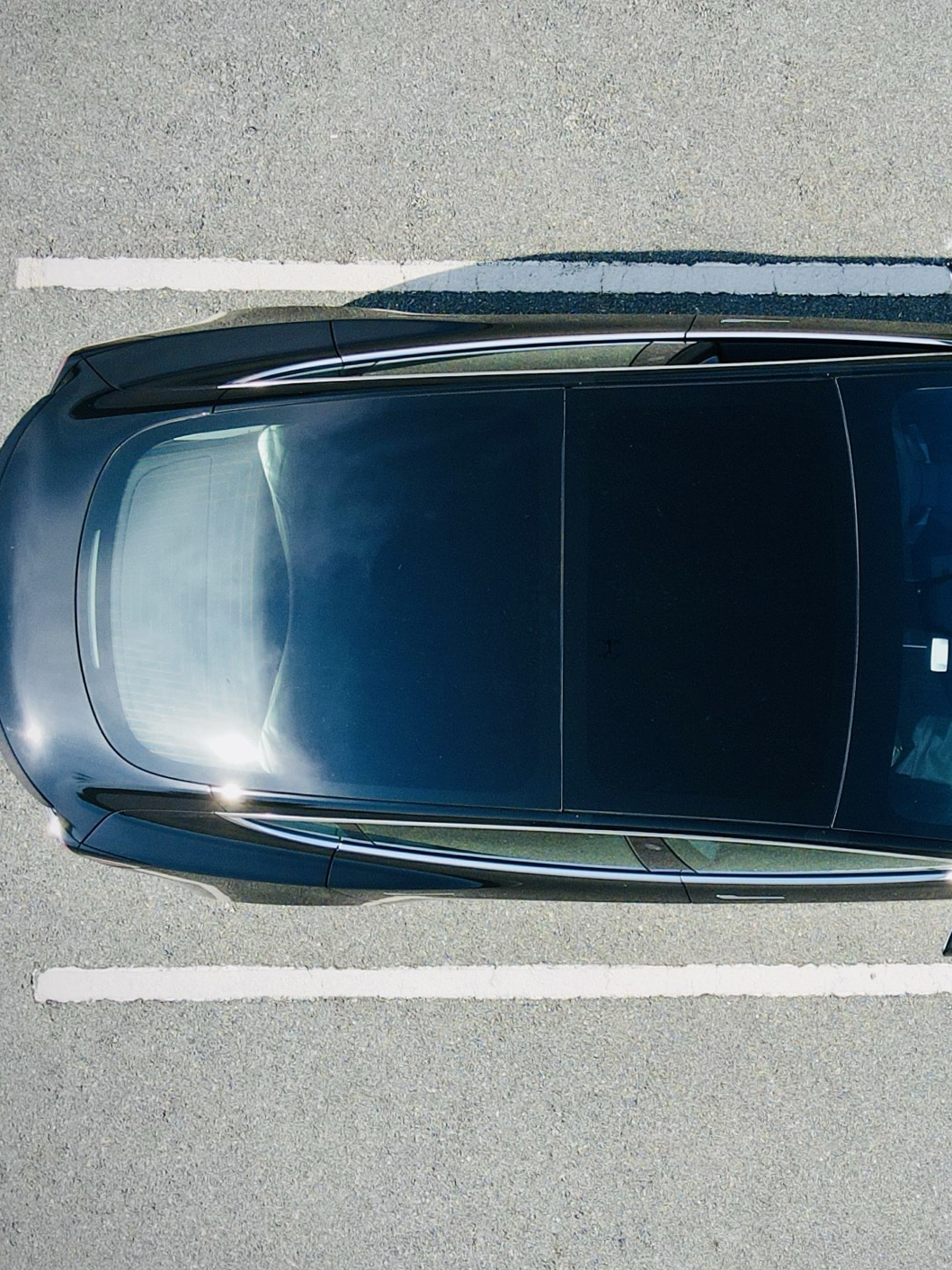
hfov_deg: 40.2
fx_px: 1247
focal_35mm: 34
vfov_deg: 53.9
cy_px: 601
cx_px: 751
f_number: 2.8
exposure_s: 1/640
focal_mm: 4.5
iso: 100
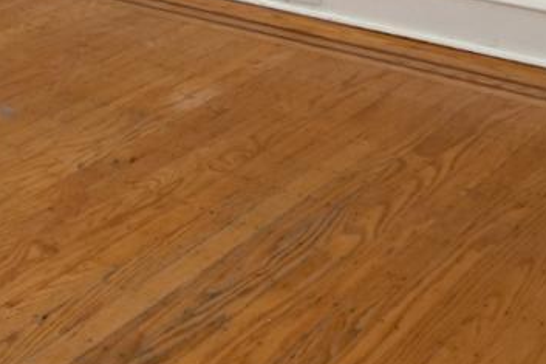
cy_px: -396
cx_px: -286
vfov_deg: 13.2
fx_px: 1319
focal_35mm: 87
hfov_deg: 20.0
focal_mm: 10
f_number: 4
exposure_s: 1/60
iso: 200
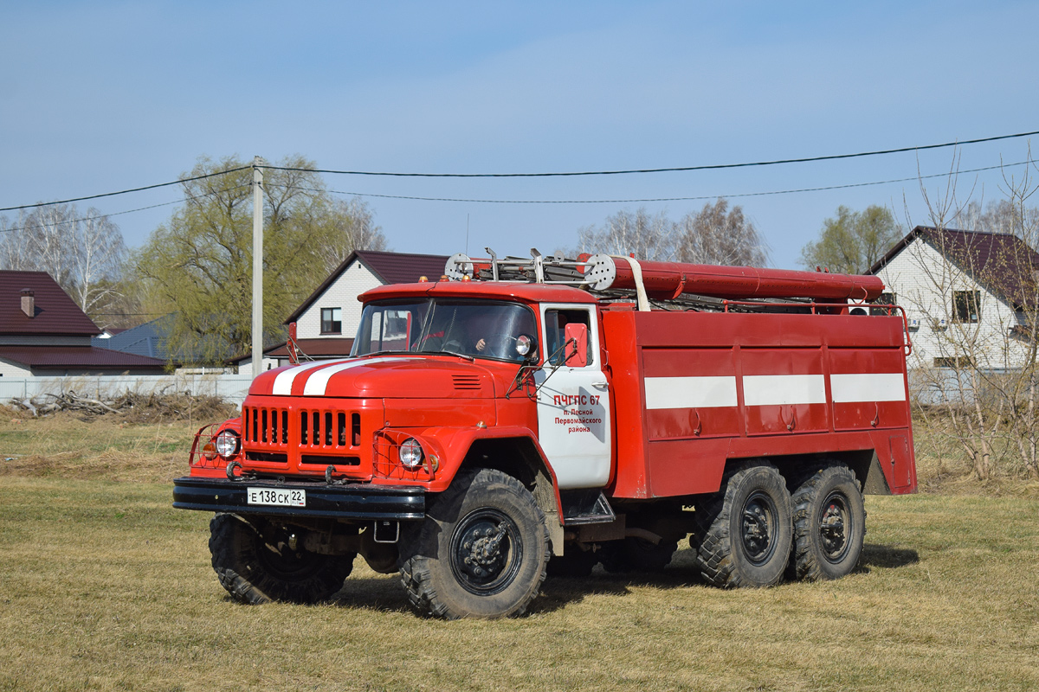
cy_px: 346
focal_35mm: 82
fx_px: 2381
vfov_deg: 16.6
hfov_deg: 24.6
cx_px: 520
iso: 200
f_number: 7.1
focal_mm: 55
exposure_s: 1/1250
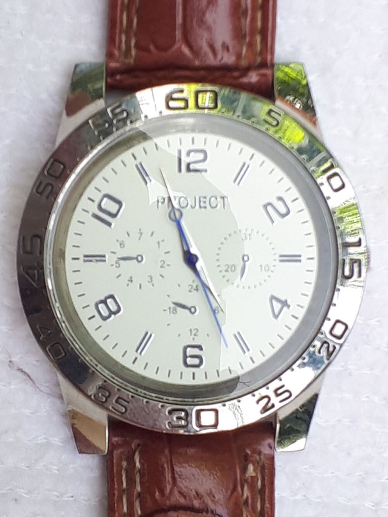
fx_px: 403
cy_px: 258
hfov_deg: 51.4
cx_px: 194
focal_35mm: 27
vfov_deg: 65.3
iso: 40
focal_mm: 3.6
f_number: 1.9
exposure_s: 1/130
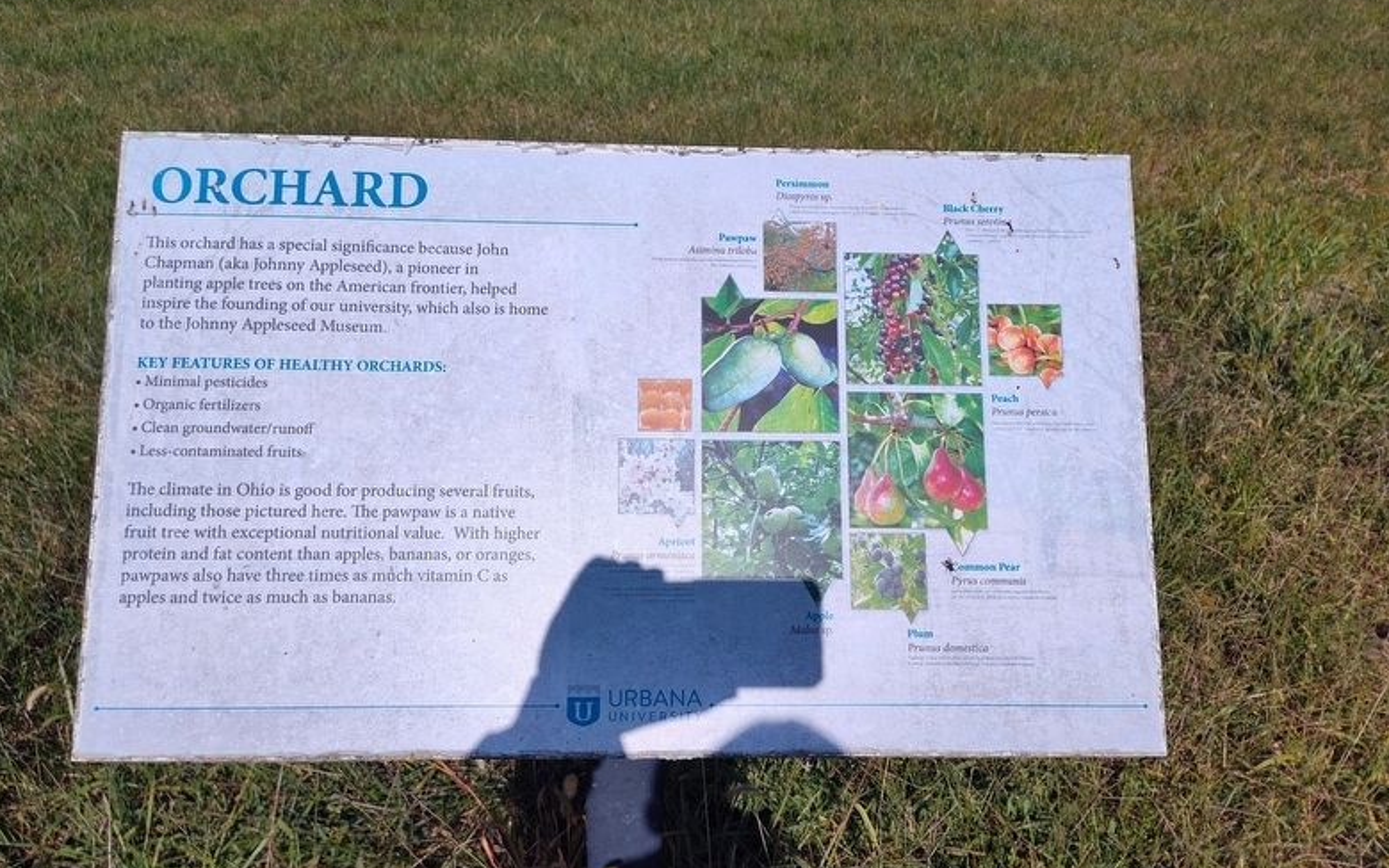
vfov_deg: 49.1
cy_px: 507
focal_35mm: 25
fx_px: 947
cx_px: 680
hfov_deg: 72.5
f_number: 1.8
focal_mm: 5.56
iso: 100
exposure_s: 1/3769
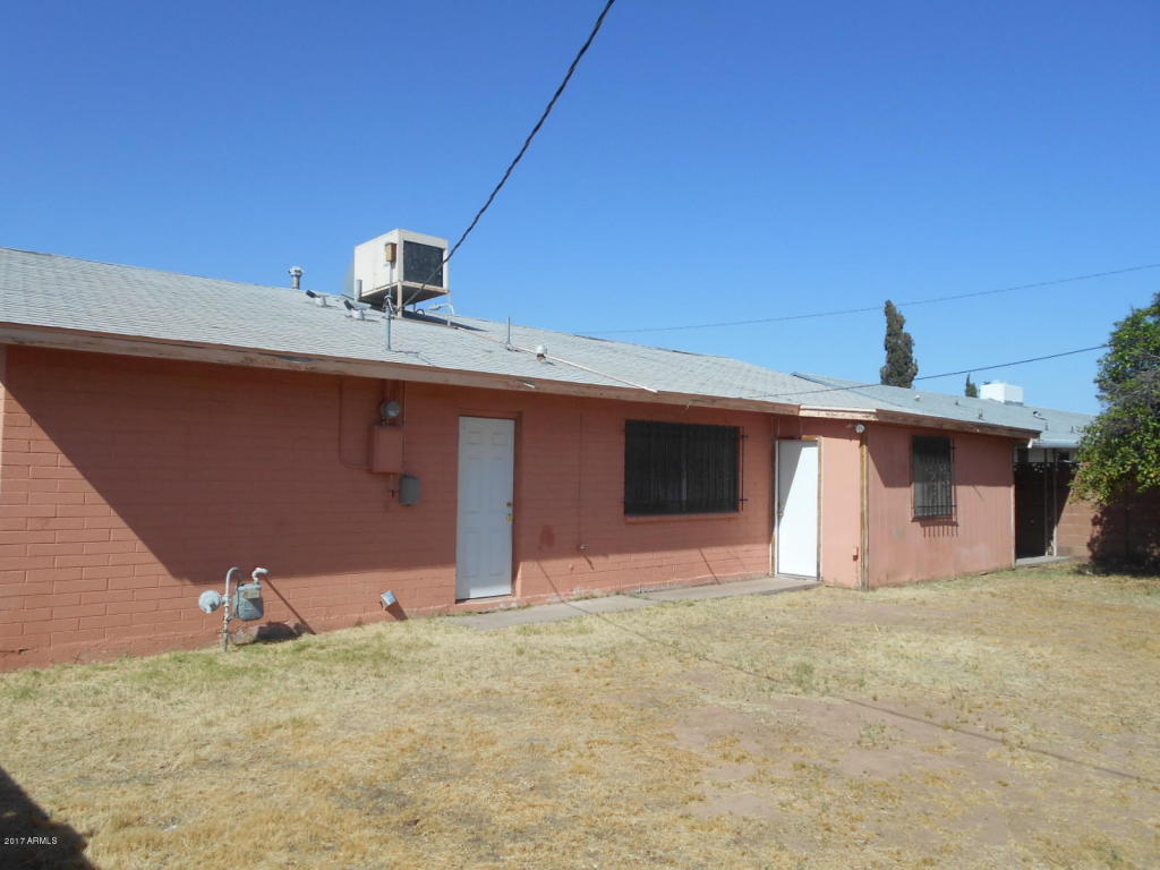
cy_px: 435
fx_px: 871
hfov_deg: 67.3
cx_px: 580
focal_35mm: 26
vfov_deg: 53.1
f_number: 3.2
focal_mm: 4.6
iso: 80
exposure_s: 1/1600
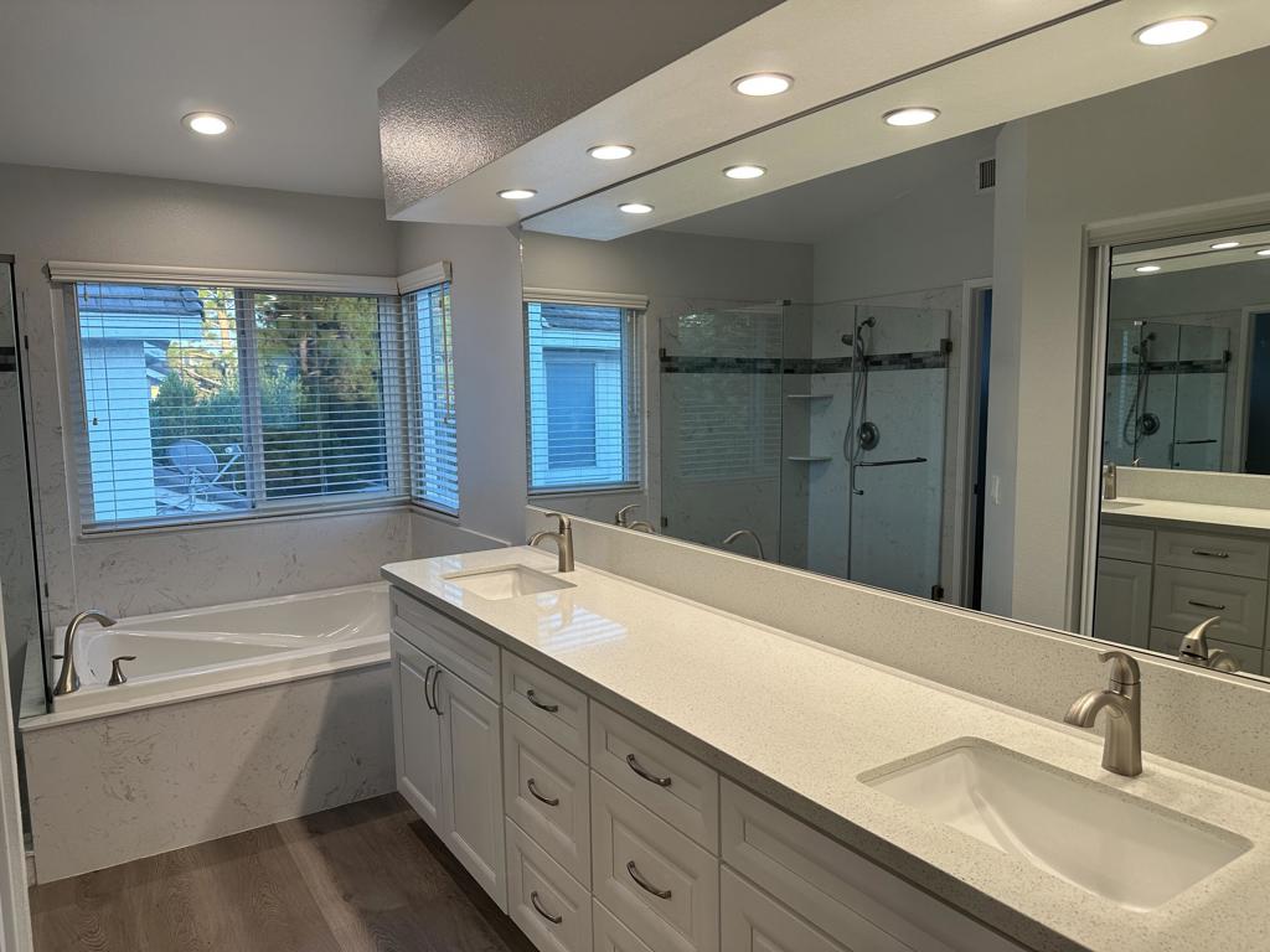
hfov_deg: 71.6
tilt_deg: -6.2
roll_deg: +1.1
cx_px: 635
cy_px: 476
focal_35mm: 24
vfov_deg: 56.8
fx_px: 881
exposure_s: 1/163
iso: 100
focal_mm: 6.86
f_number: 1.78
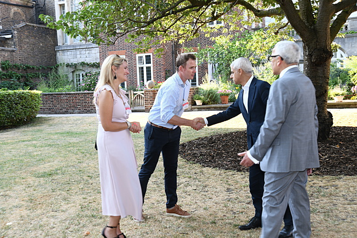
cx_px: 178
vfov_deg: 31.9
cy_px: 119
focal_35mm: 42
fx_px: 416
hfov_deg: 46.4
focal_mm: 42
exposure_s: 1/60
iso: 400
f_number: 6.3
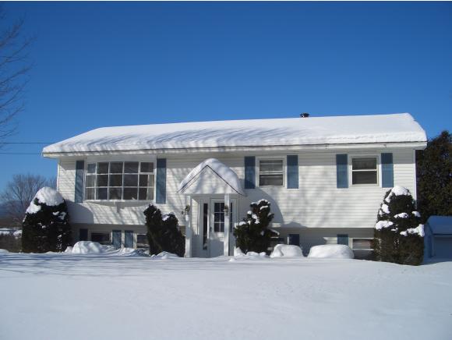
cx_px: 226
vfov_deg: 40.8
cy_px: 170
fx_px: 457
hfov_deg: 52.6
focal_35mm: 35
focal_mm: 5.8
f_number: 4.3
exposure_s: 1/1000
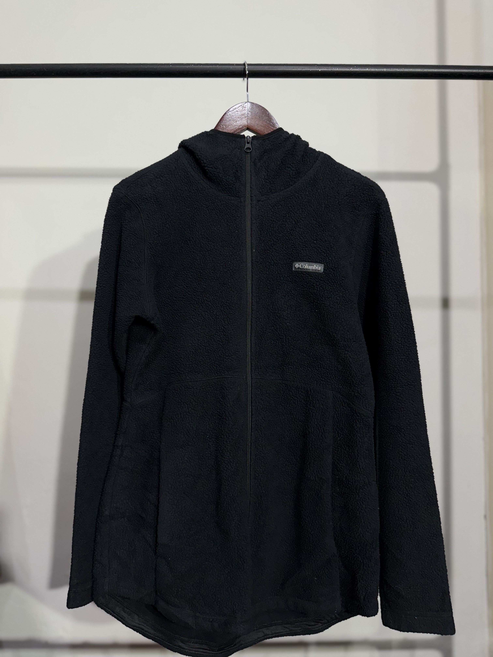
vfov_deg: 71.6
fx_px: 456
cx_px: 246
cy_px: 328
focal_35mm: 24
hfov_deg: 56.8
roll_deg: -0.1
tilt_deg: +2.2
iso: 100
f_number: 1.78
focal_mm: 6.76
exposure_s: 1/100
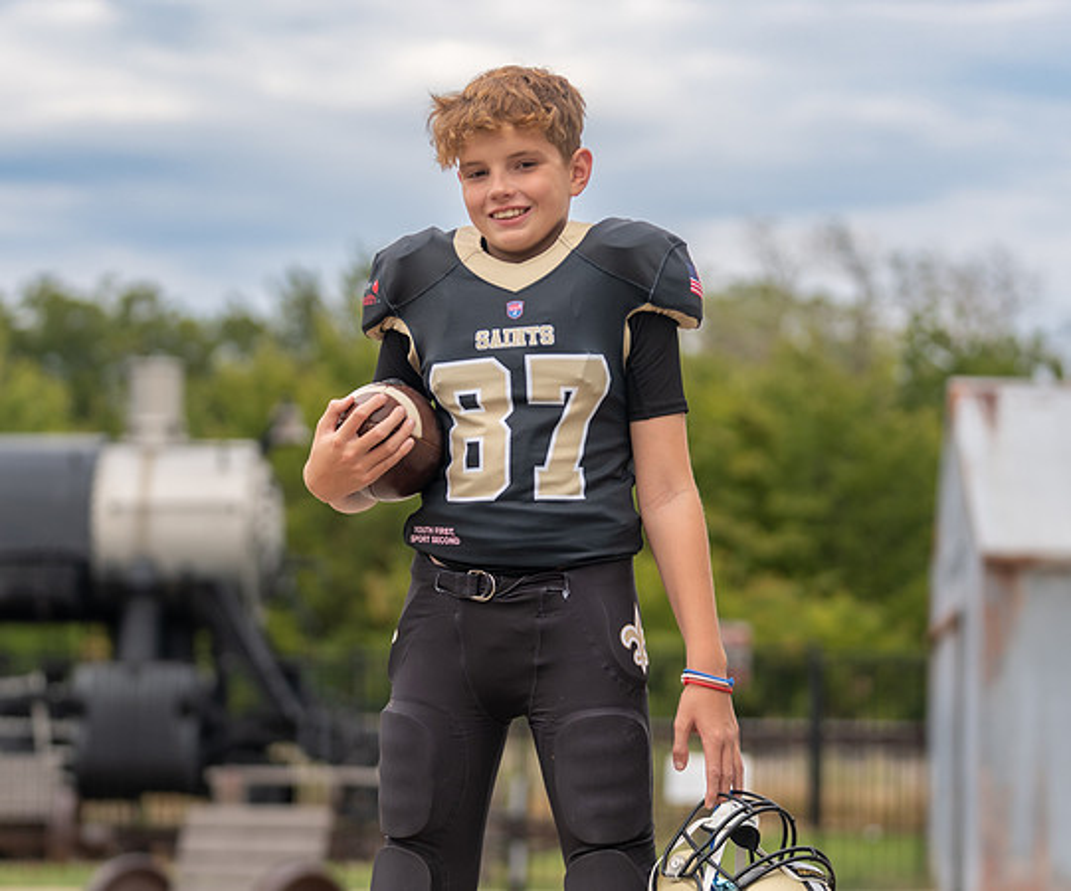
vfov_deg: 11.6
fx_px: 4368
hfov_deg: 14.0
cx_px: 553
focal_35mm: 136
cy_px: 447
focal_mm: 94
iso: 100
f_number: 2.8
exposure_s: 1/400
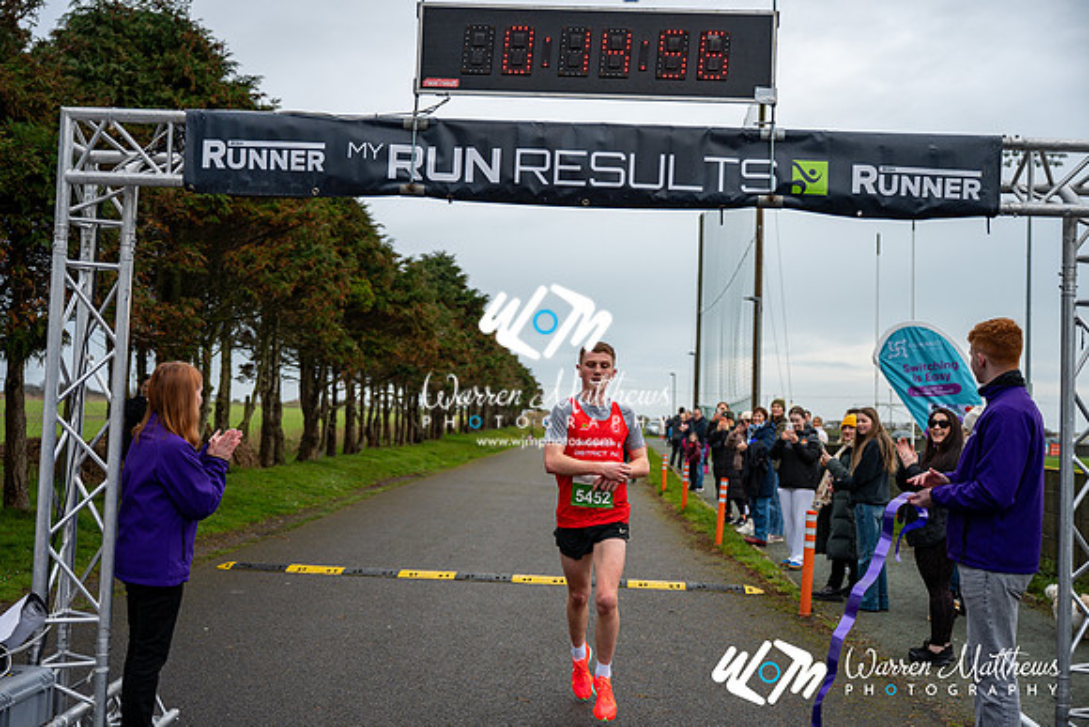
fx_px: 1210
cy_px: 364
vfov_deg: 33.4
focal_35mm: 40
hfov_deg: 48.4
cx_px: 544
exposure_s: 1/1250
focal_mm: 40
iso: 160
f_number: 2.8
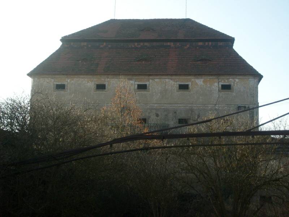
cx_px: 144
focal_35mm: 61
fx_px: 509
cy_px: 108
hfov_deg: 31.7
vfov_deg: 24.0
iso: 80
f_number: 3.6
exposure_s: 1/500
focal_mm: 10.3
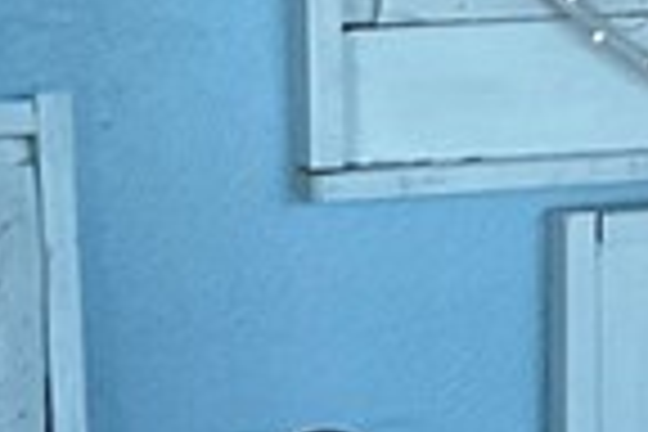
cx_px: 1526
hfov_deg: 8.8
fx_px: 3852
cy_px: -50
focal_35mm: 214
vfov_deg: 6.4
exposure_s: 1/60
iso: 125
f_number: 1.8
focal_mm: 3
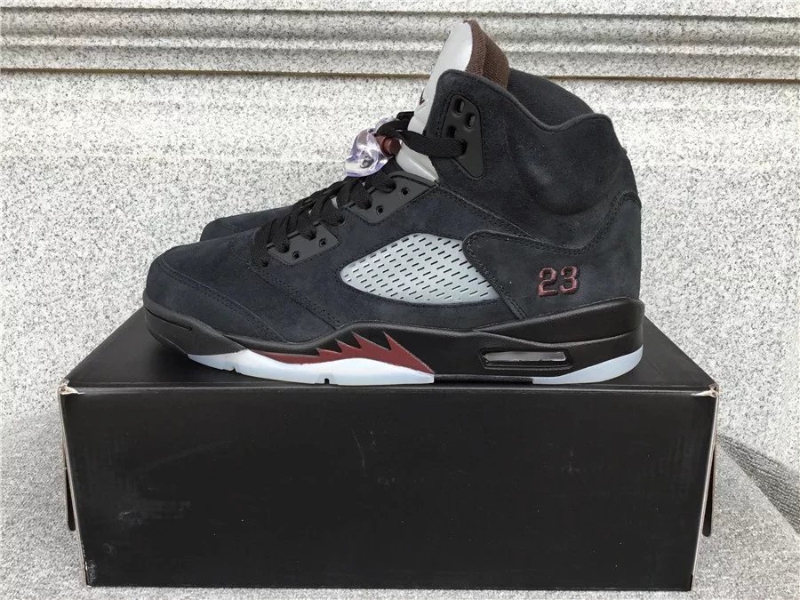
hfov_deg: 58.4
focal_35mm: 31
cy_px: 300
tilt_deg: -14.9
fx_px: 716
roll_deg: -0.5
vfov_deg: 45.4
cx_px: 400
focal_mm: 3.3
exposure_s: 1/206
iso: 25
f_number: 2.4
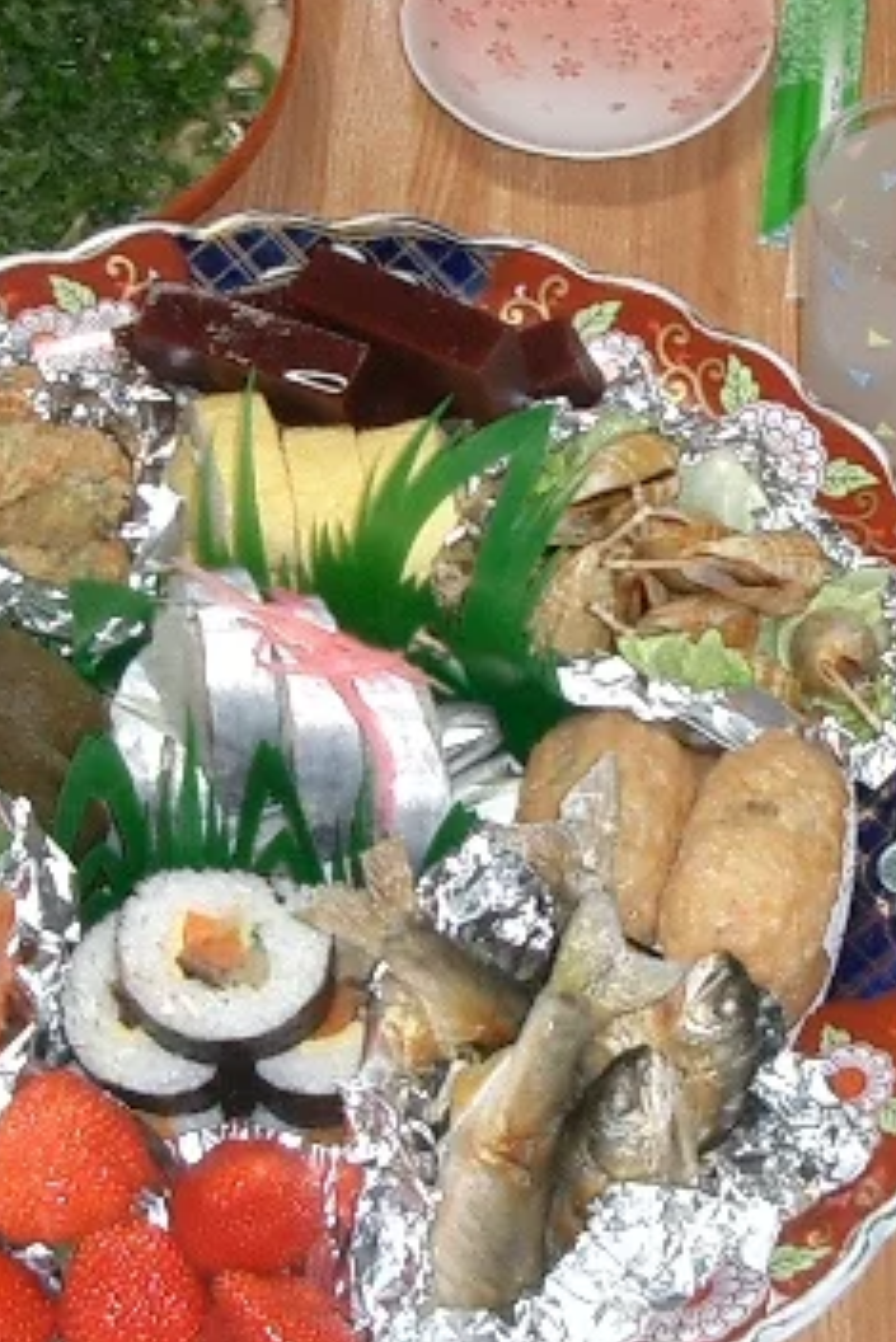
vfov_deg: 32.2
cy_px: 480
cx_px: 255
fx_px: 2312
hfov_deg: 21.8
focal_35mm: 62
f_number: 2.6
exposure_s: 1/40
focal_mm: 5.8
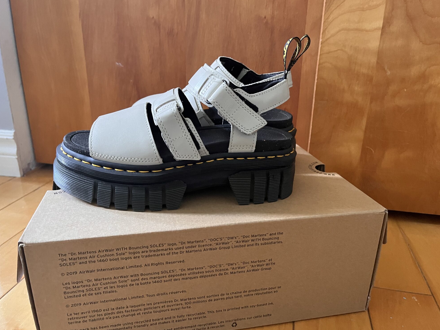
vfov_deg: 51.4
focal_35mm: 27
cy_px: 162
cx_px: 216
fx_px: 343
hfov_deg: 65.3
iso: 500
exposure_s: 1/58
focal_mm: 5.1
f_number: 1.6
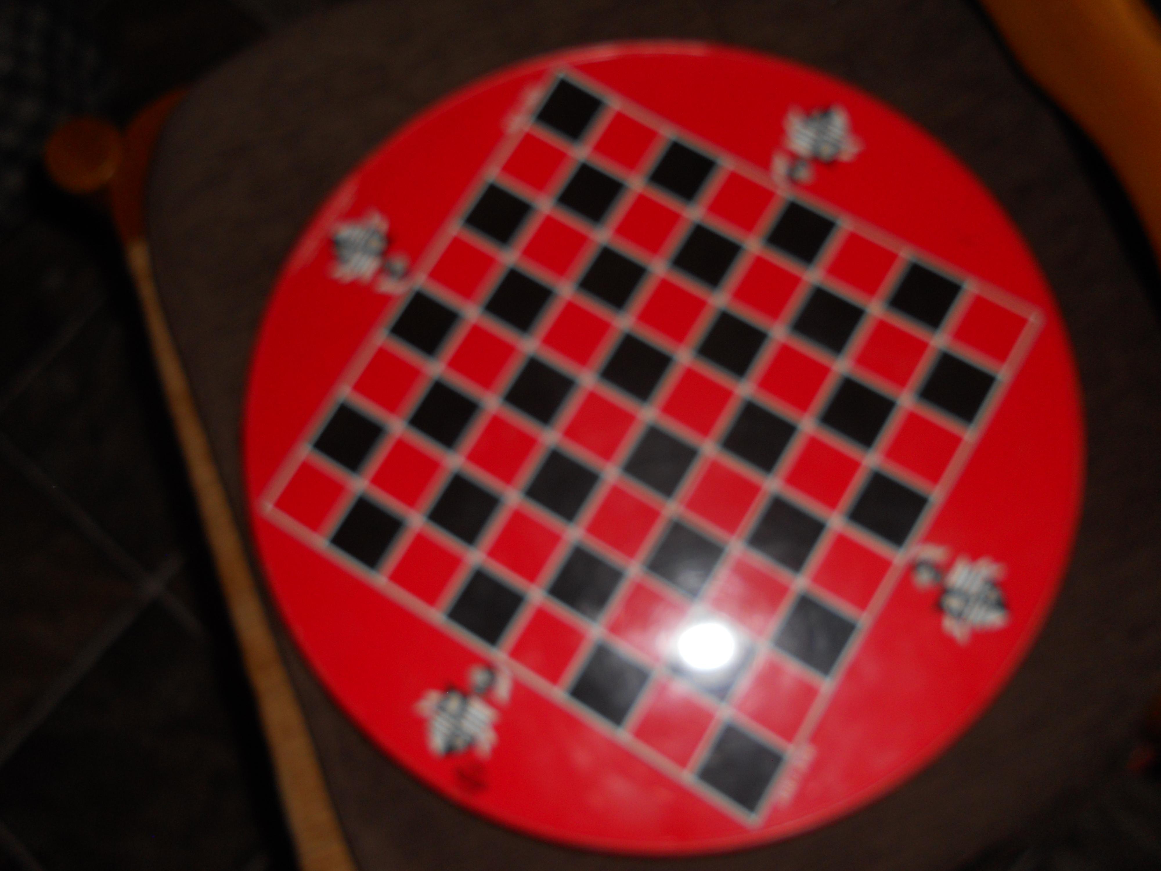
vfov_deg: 44.2
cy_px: 436
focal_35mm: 32
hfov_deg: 56.8
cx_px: 580
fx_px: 1073
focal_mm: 5.8
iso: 80
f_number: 8.8
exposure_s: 1/25
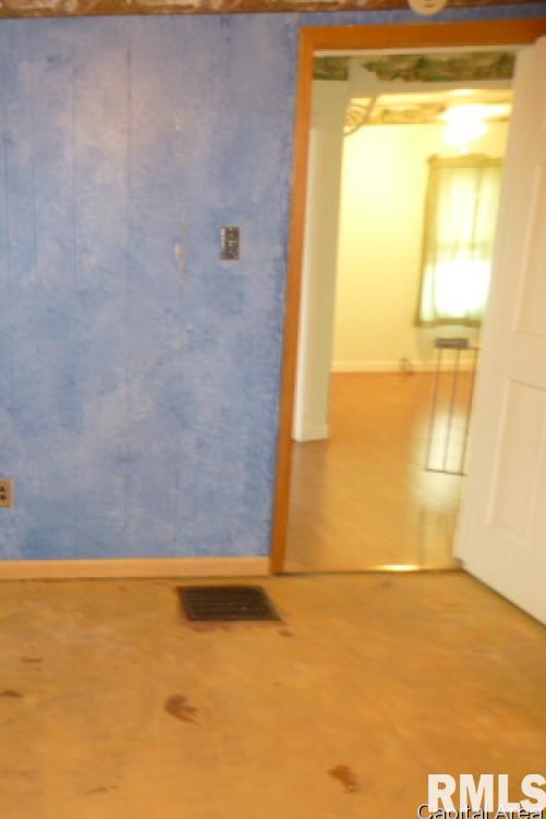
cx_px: 36
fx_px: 774
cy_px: 412
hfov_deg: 36.1
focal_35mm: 34
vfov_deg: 55.8
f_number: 3.3
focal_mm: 4.3
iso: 200
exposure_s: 1/4
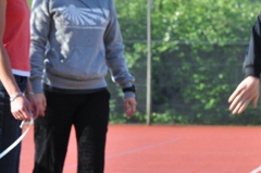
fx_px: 2462
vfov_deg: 4.0
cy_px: 93
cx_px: 316
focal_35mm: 340
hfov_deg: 6.0
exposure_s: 1/250
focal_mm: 85
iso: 400
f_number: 11
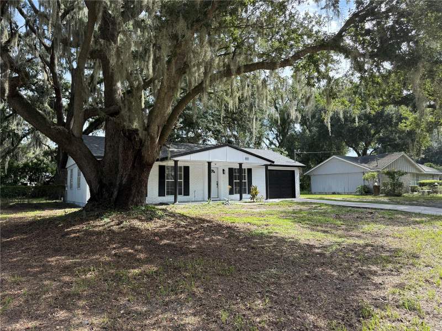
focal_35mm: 24
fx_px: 306
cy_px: 166
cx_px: 221
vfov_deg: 56.8
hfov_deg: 71.6
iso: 80
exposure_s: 1/1075
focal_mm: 6.76
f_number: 1.78
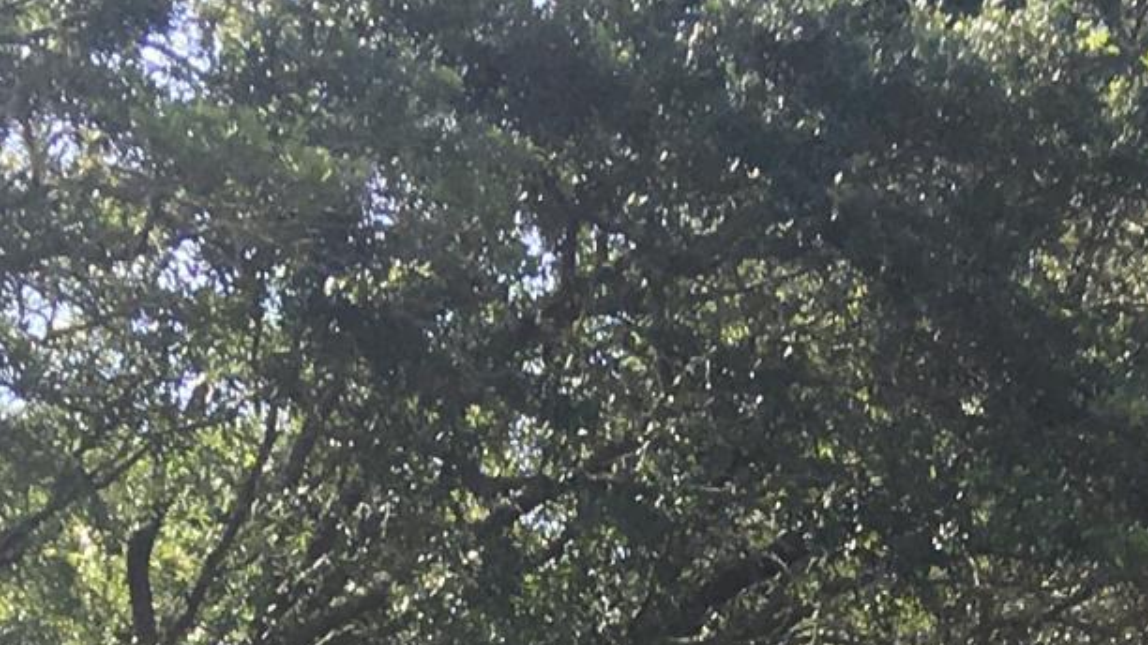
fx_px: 4717
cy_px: 2076
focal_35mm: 155
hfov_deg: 13.8
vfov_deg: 6.9
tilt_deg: +1.7
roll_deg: +0.1
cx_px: 951
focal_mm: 4.15
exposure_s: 1/549
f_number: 2.2
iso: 25
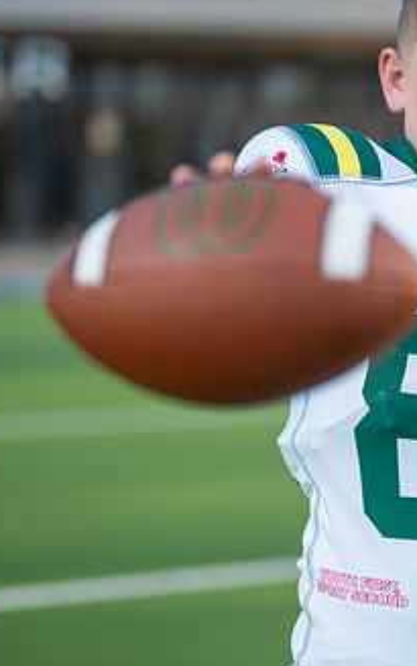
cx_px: 534
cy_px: 263
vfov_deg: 18.4
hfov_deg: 11.3
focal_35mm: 113
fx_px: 2055
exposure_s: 1/4000
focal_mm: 50
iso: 100
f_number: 1.2
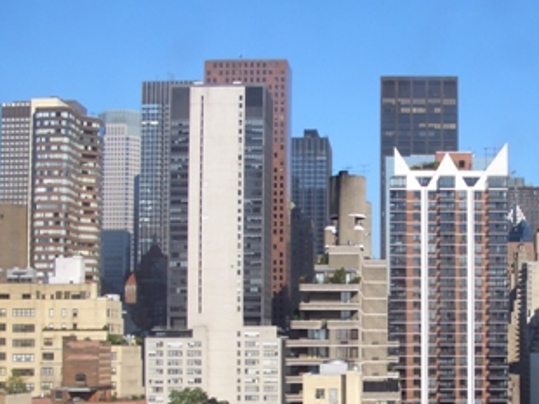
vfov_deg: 21.6
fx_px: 1042
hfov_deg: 28.5
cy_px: 318
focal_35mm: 67
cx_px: 421
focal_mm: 5.8
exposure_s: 1/320
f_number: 4.3
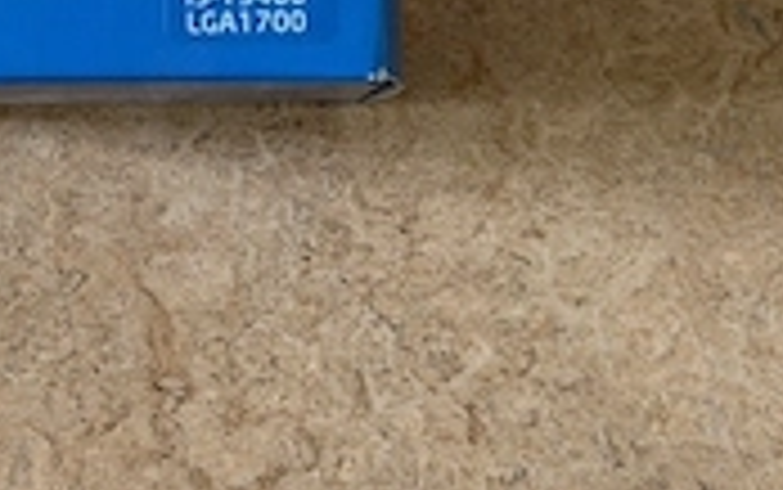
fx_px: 2498
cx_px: 180
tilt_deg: -80.4
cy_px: -166
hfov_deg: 17.7
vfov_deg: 10.9
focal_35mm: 117
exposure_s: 1/50
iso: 250
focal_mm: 6.76
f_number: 1.78
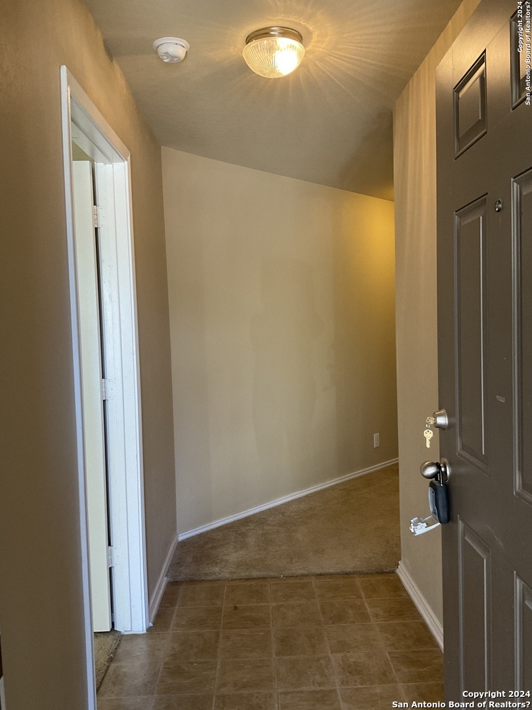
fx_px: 594
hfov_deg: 48.2
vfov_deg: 61.7
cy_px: 355
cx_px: 266
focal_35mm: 29
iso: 100
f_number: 1.8
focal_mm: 3
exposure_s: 1/60
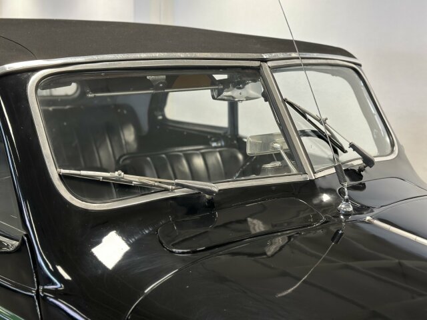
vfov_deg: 30.3
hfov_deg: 39.7
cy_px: 160
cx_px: 214
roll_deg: -1.9
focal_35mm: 48
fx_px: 592
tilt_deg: -12.4
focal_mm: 6.86
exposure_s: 1/60
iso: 200
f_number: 1.78
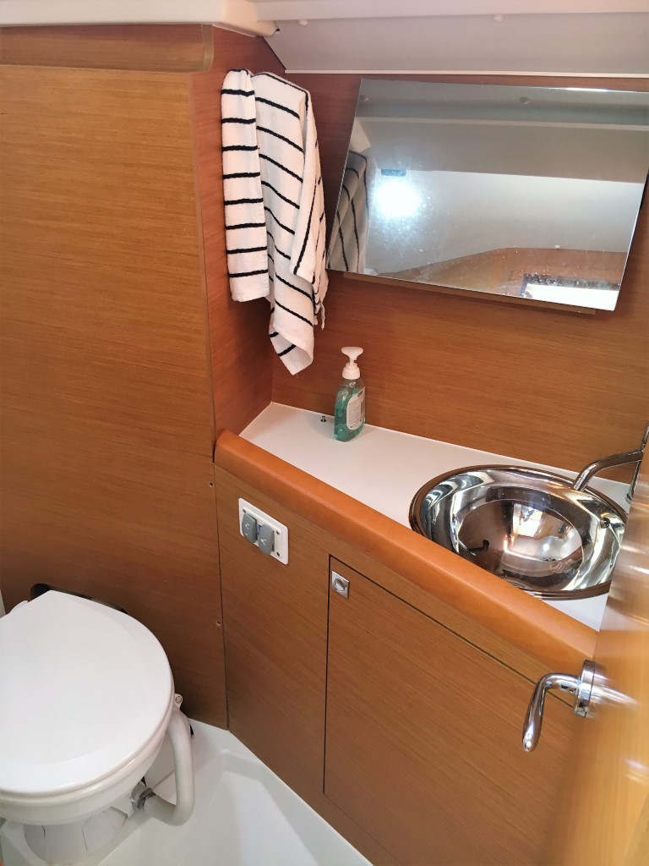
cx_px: 324
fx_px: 725
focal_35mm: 29
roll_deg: -0.9
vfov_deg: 61.7
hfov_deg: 48.2
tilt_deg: -28.2
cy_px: 433
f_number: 2.2
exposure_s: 1/33
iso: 100
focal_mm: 4.15
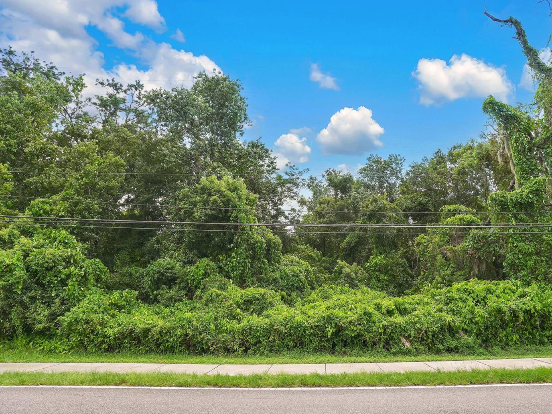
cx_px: 311
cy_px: 208
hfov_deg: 84.3
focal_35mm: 19
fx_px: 303
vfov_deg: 68.7
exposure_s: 1/160
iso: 100
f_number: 6.3
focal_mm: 17
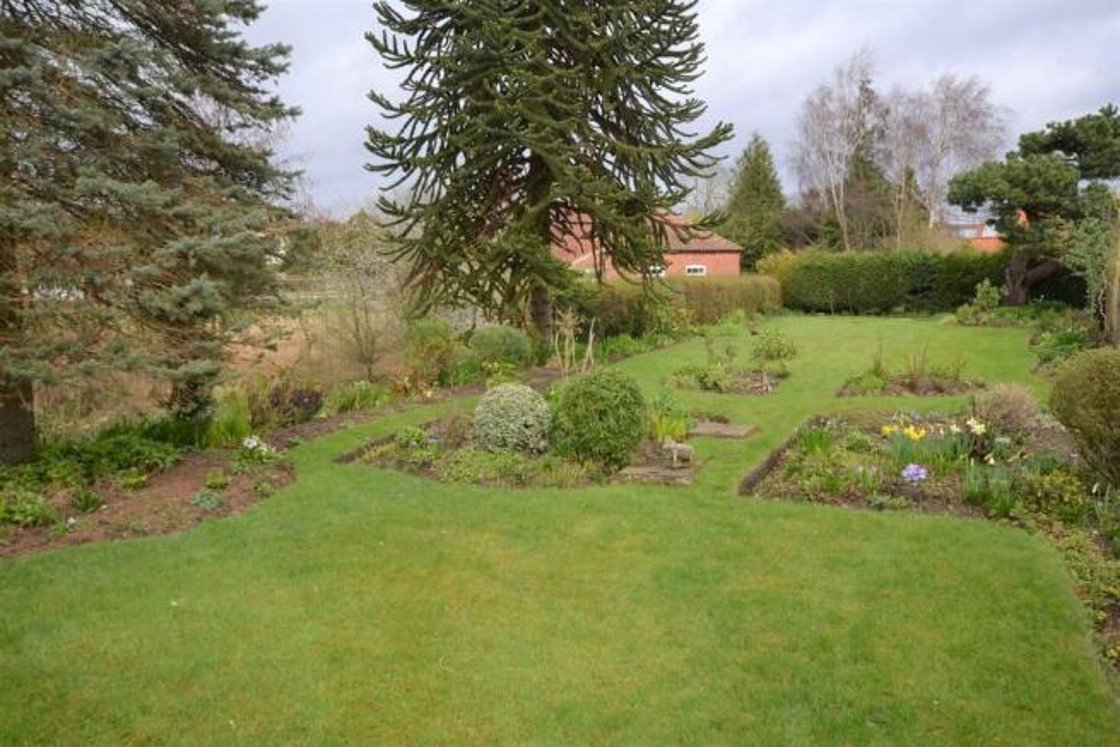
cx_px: 560
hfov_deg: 61.9
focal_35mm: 30
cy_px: 374
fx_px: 933
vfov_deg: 43.6
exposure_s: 1/160
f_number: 6.3
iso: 100
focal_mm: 20
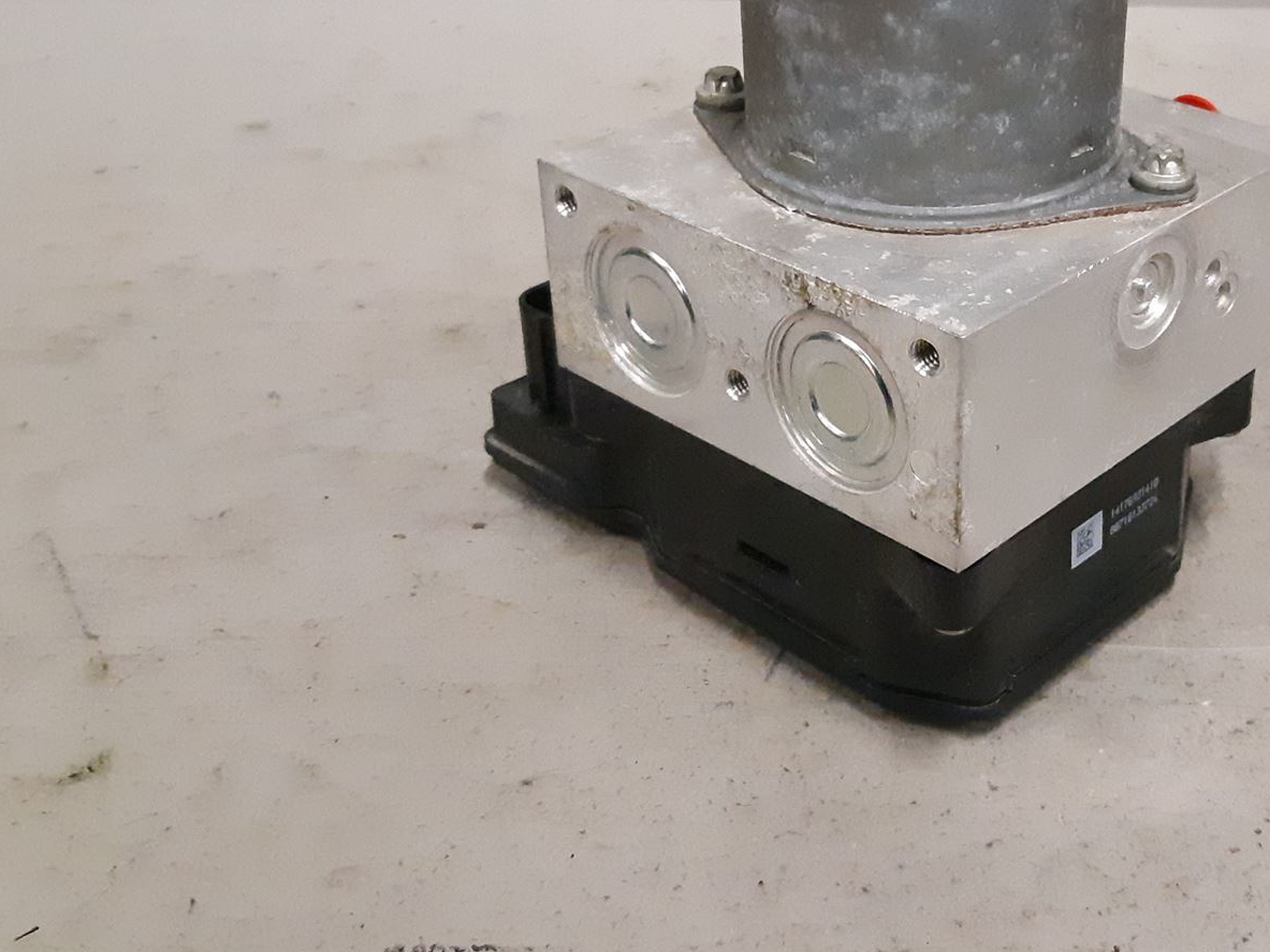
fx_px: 1651
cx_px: 932
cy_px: 293
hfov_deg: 41.0
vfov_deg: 31.8
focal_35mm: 45
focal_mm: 3.93
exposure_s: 1/234
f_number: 1.7
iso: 800
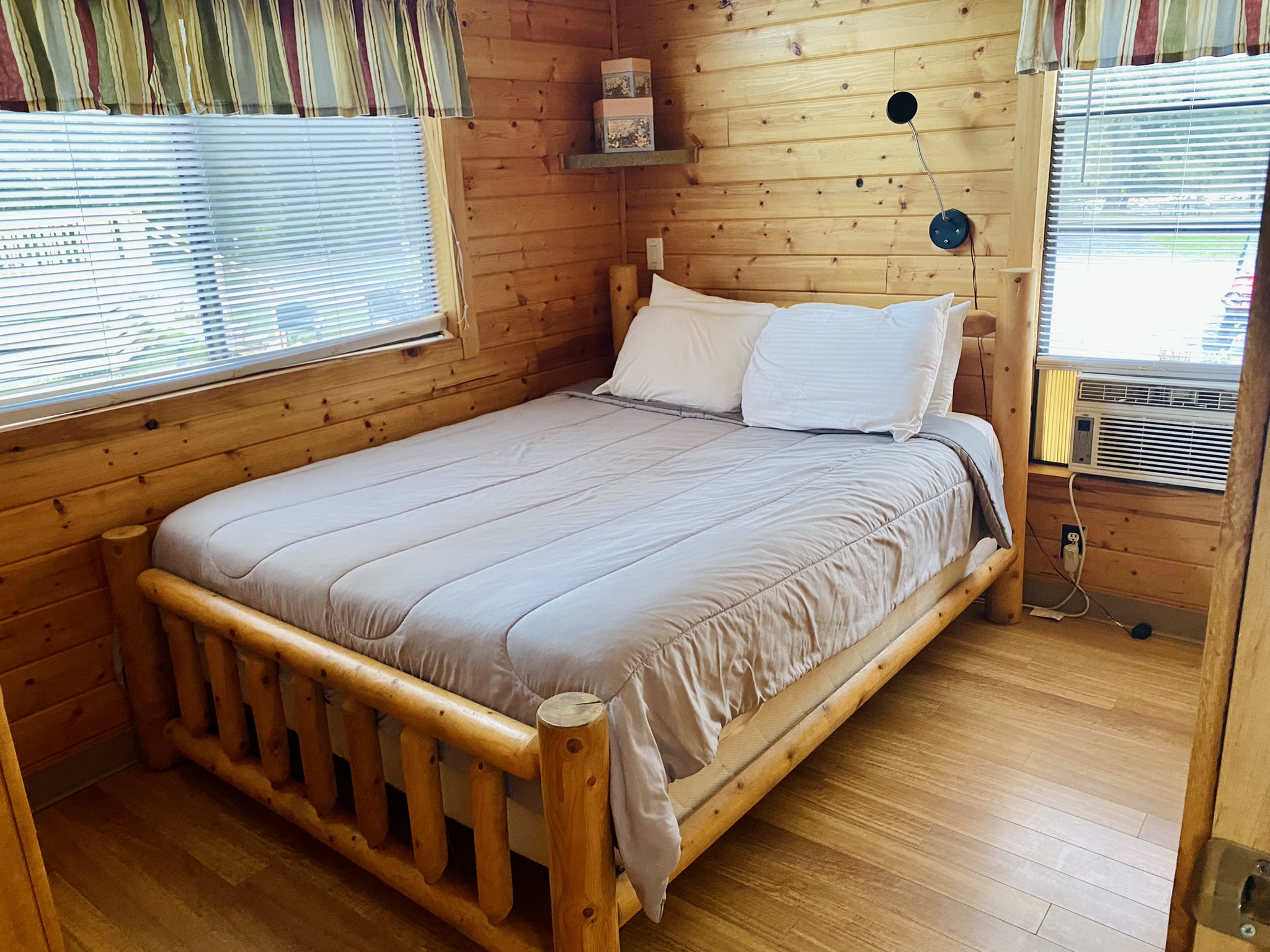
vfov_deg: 53.1
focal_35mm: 26
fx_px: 954
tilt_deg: -18.1
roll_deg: +3.7
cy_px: 476
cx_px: 635
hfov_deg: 67.3
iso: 250
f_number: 1.8
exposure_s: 1/60
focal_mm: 4.25
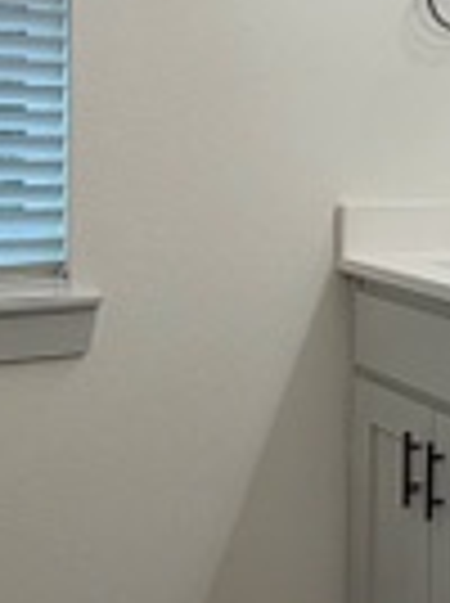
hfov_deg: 20.6
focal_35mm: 67
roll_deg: -0.9
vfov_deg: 28.5
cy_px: 140
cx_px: 522
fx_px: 1165
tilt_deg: -0.1
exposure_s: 1/120
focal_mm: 2.22
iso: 100
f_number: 2.2
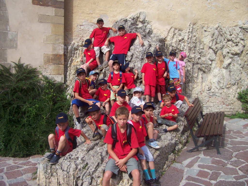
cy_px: 93
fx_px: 244
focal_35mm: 34
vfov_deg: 41.8
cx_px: 124
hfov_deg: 54.0
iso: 80
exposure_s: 1/668
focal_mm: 5.6
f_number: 2.7
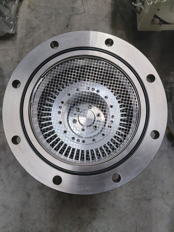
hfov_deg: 54.9
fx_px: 168
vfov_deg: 69.4
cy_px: 116
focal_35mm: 25
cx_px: 87
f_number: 2
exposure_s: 1/60
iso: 100
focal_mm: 4.58
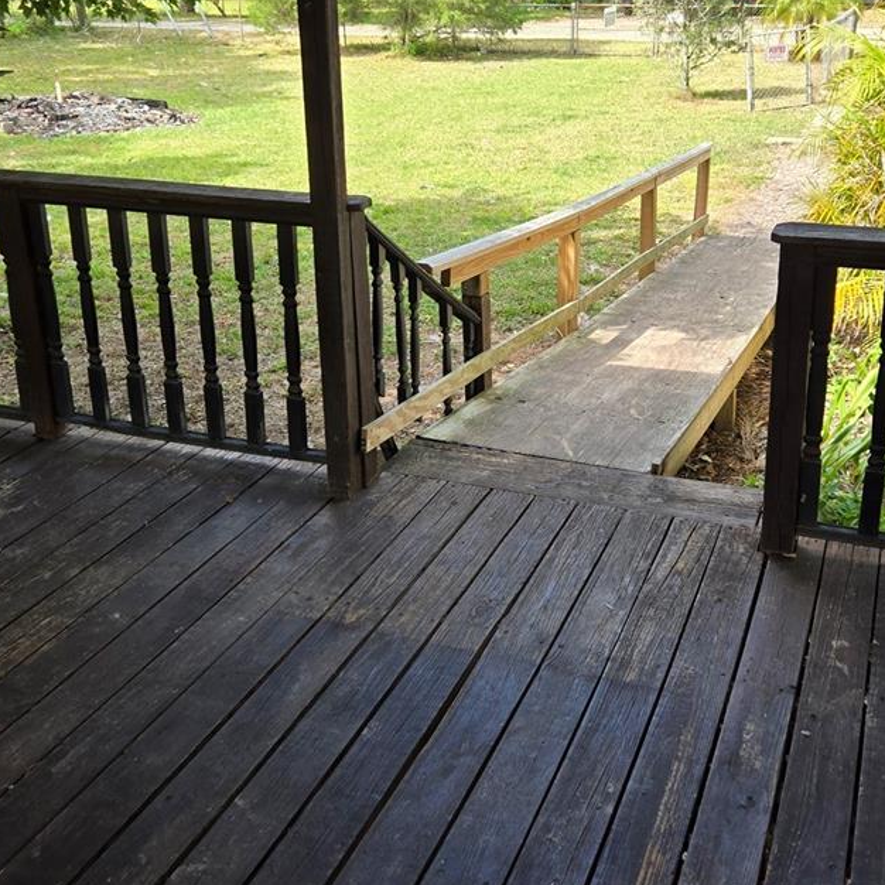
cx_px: 486
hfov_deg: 42.8
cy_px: 336
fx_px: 1128
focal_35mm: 39
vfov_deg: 42.5
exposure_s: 1/278
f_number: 1.8
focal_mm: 5.4
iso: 25
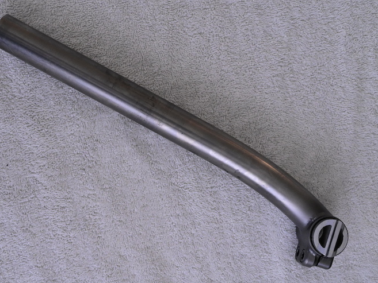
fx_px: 524
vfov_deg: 30.3
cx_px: 167
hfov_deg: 39.6
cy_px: 133
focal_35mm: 48
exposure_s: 1/60
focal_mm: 41
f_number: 8
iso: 6400
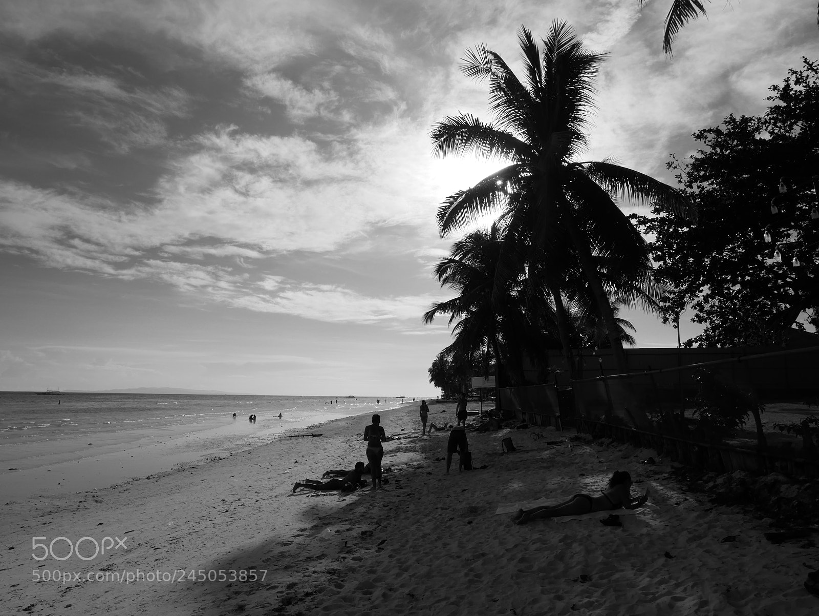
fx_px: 568
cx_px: 410
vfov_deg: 56.9
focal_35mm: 24
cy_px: 308
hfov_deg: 71.6
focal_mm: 12
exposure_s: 1/1000
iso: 200
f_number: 10
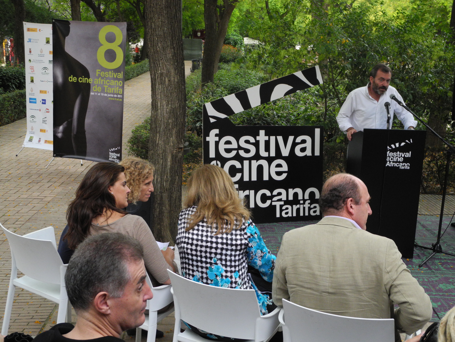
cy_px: 171
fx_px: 591
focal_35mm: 45
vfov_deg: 32.2
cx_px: 228
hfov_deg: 42.1
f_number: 3.2
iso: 400
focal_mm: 9.7
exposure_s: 1/241
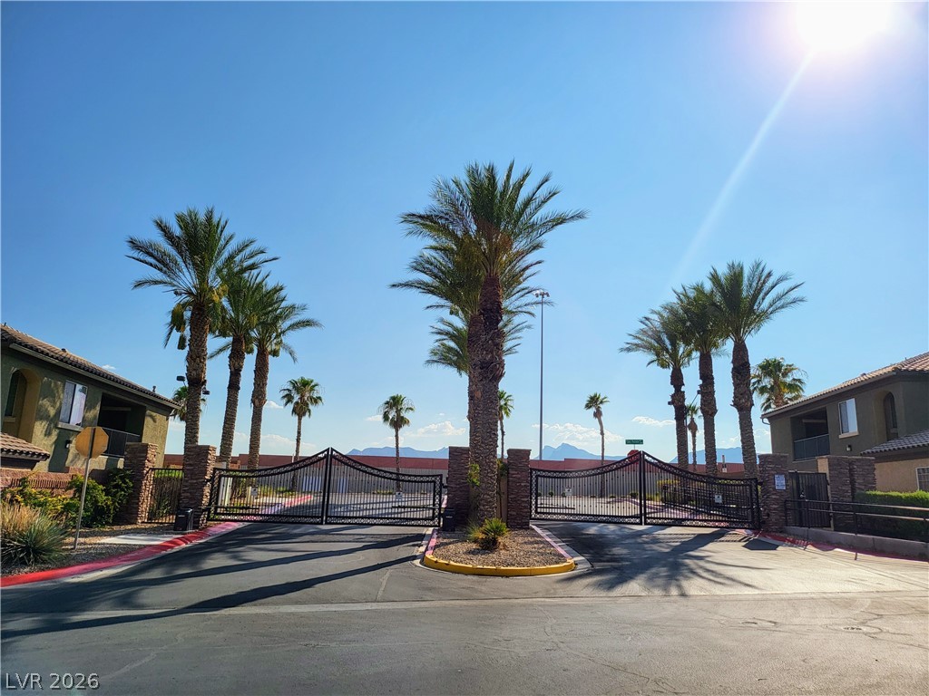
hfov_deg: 71.6
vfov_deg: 56.8
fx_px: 644
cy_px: 348
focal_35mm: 24
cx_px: 464
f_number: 1.8
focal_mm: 5
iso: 40
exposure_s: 1/5779
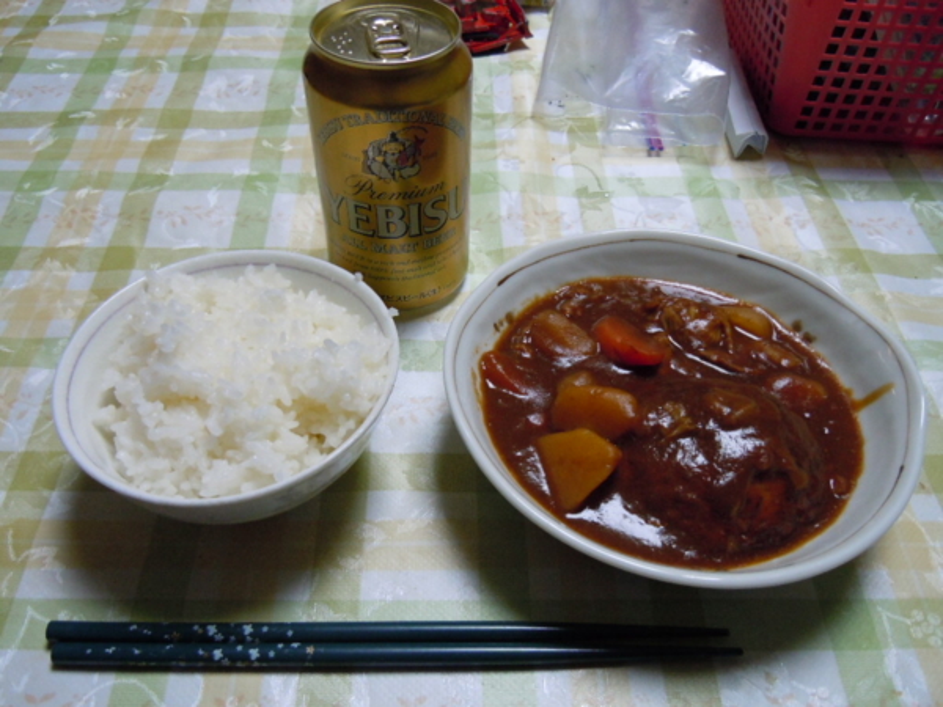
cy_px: 354
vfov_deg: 46.8
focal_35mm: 30
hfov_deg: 60.0
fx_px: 817
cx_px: 472
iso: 400
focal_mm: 5.4
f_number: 3.5
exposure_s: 1/30
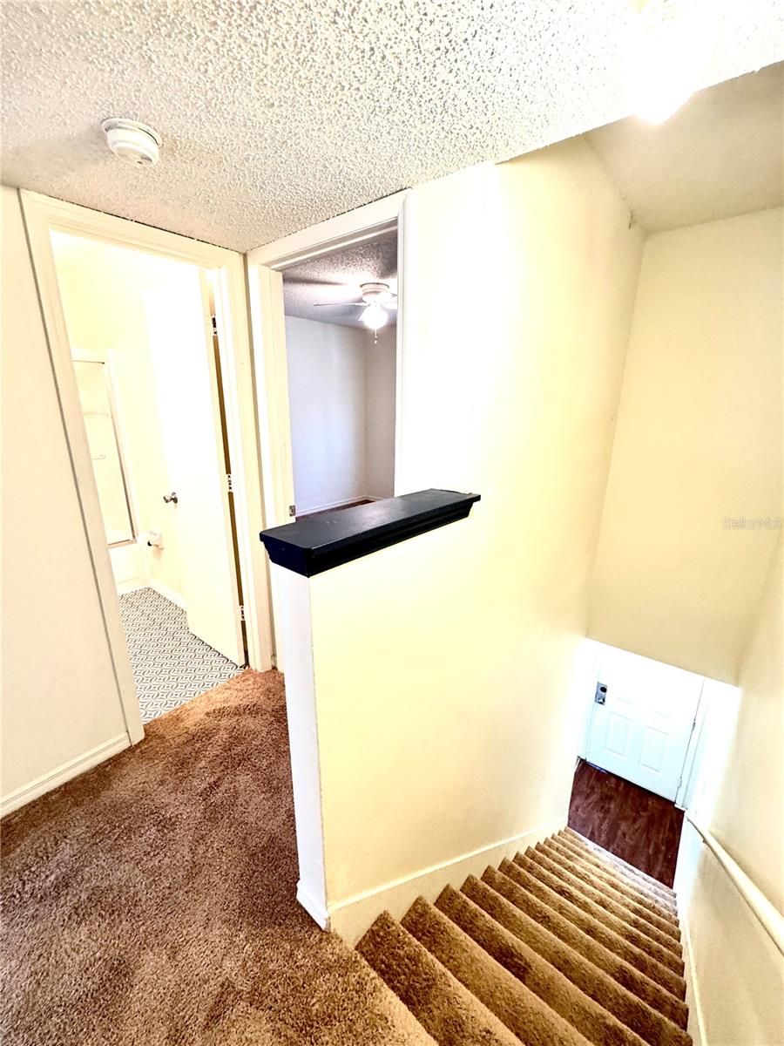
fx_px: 423
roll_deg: -0.1
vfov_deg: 102.1
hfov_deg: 85.7
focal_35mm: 14
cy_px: 523
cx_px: 392
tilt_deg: -16.3
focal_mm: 2.22
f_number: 2.2
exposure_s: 1/60
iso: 250
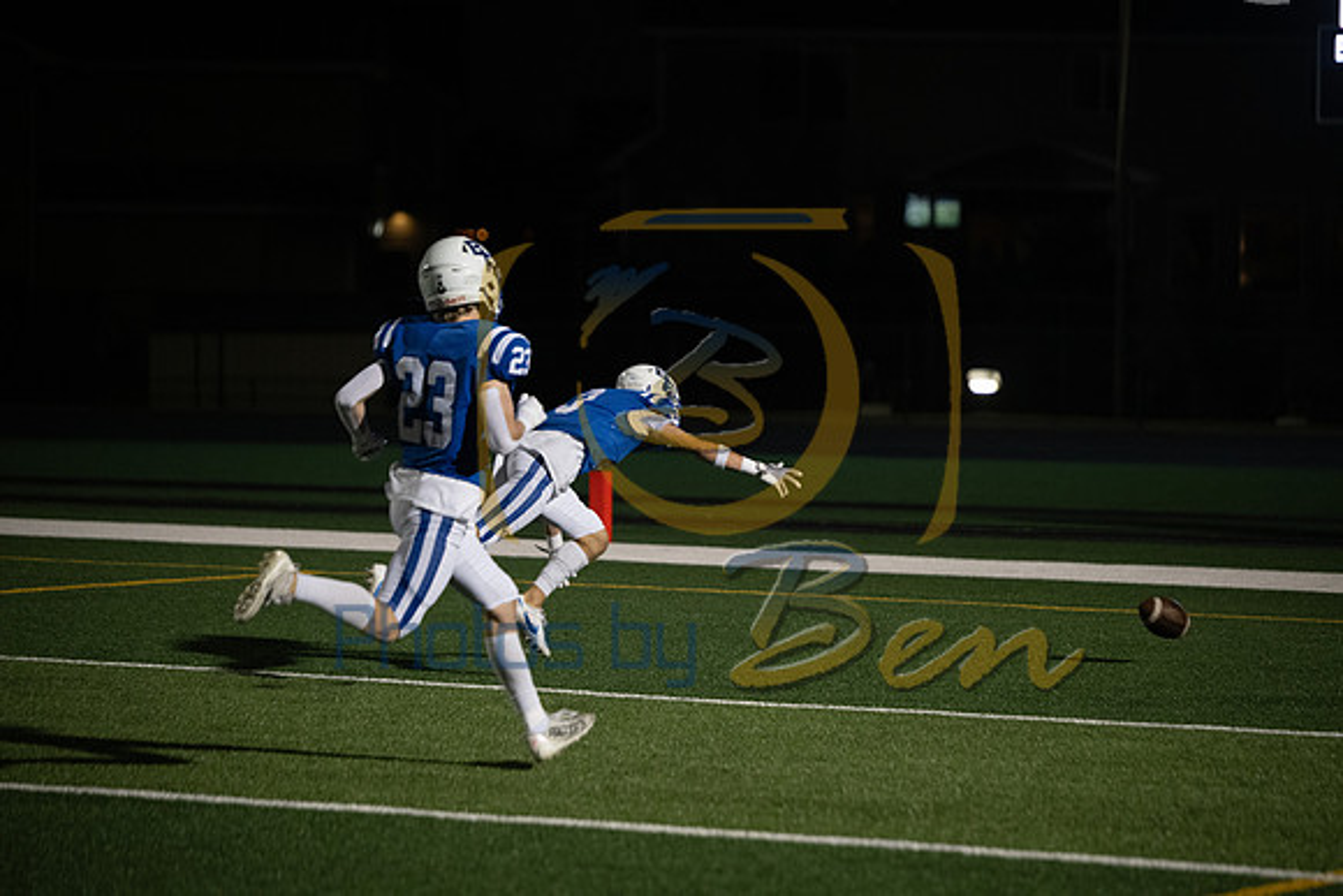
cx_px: 672
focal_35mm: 145
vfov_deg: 9.5
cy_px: 448
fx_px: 5410
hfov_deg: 14.2
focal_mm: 145
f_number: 2.8
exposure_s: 1/1250
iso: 3200
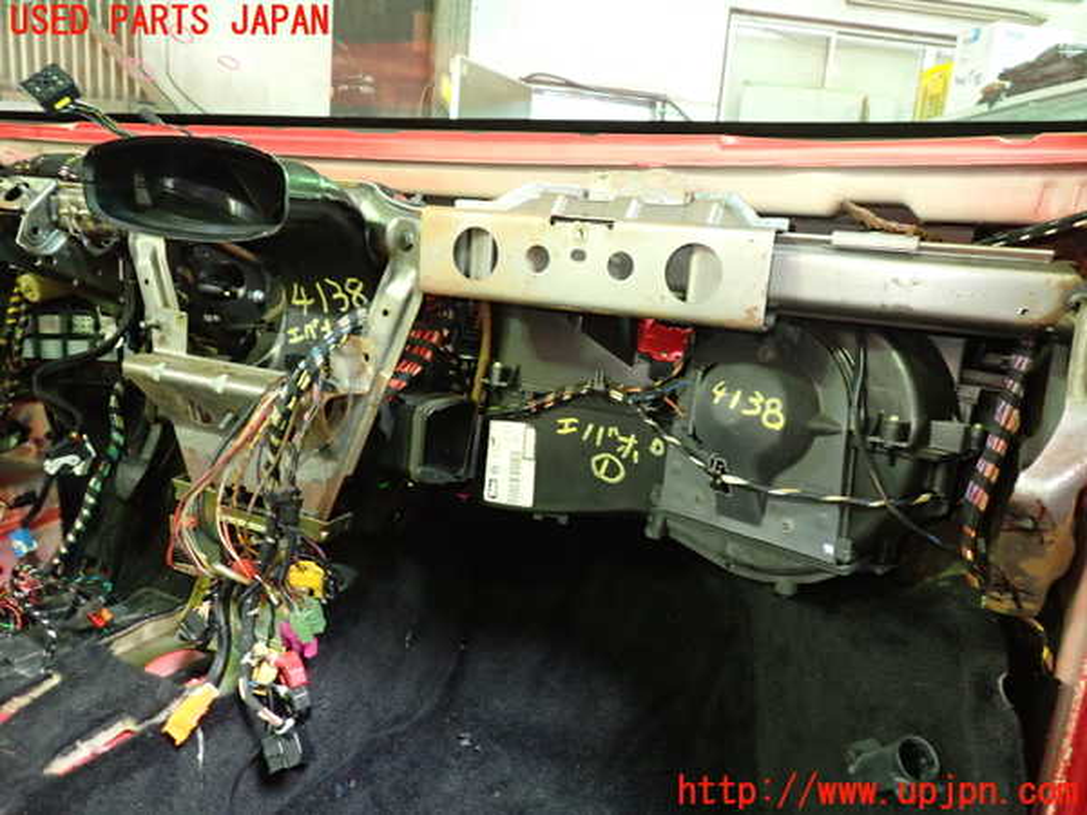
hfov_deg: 69.4
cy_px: 408
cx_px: 544
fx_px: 785
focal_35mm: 25
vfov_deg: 54.9
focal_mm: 4.5
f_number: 2
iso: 800
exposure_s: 1/30
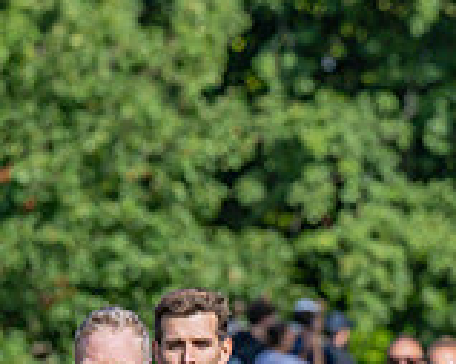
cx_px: 4
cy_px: 633
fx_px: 10493
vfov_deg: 2.0
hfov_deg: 2.5
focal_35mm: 778
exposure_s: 1/3200
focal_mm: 130
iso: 400
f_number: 4
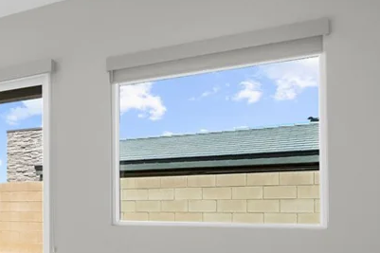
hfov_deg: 34.2
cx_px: -78
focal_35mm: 46
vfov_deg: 28.7
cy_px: 196
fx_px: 485
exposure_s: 1/50
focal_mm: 12
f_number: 14
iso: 2500
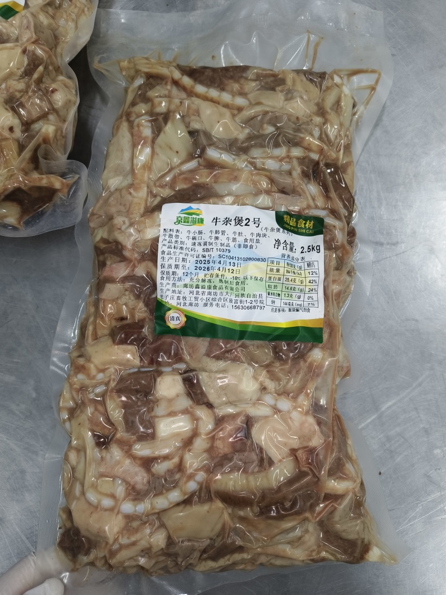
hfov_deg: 58.9
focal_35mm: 23
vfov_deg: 73.9
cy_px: 298
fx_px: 395
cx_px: 223
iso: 283
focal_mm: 5.6
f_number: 1.88
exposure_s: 1/100
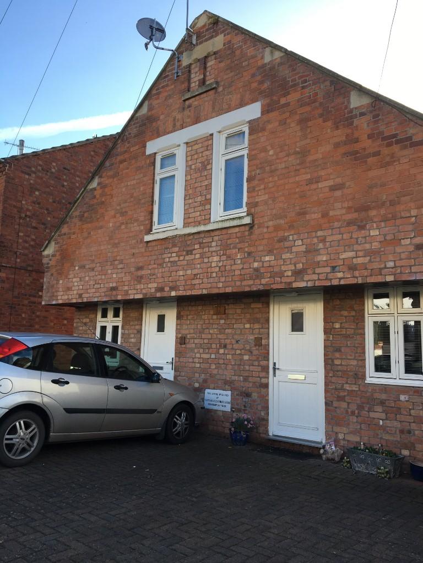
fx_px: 472
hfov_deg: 48.2
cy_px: 282
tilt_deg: +8.7
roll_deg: -2.0
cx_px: 212
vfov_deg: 61.7
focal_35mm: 29
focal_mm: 4.15
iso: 25
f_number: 2.2
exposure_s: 1/523
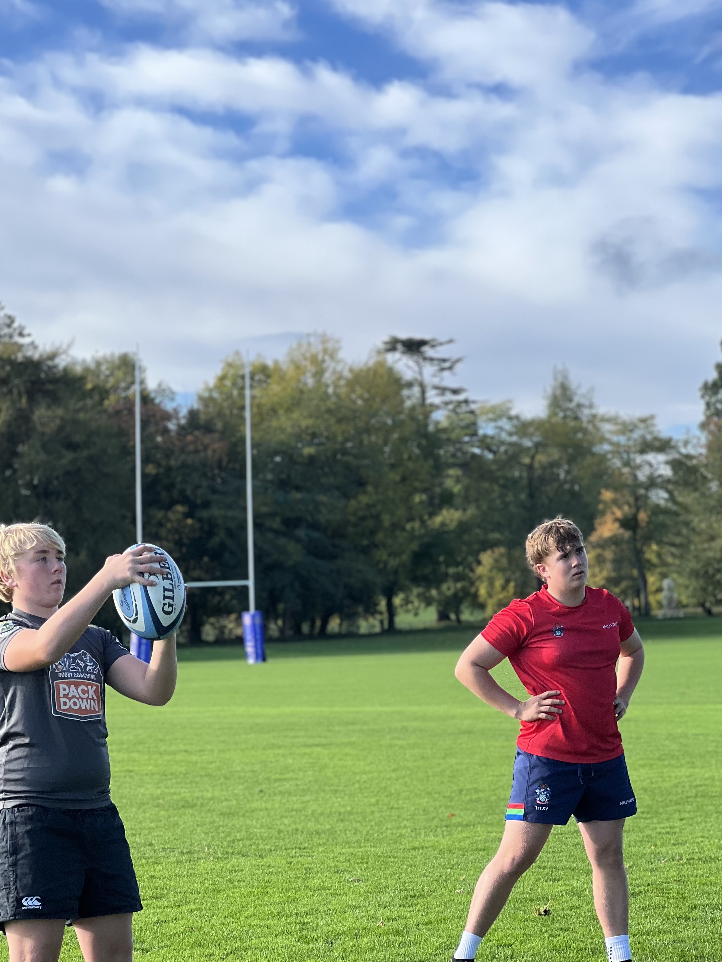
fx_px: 2753
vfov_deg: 19.8
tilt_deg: +1.6
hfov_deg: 14.9
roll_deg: +2.6
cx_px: 398
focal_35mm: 99
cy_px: 595
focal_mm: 9
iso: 25
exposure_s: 1/253
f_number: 2.8
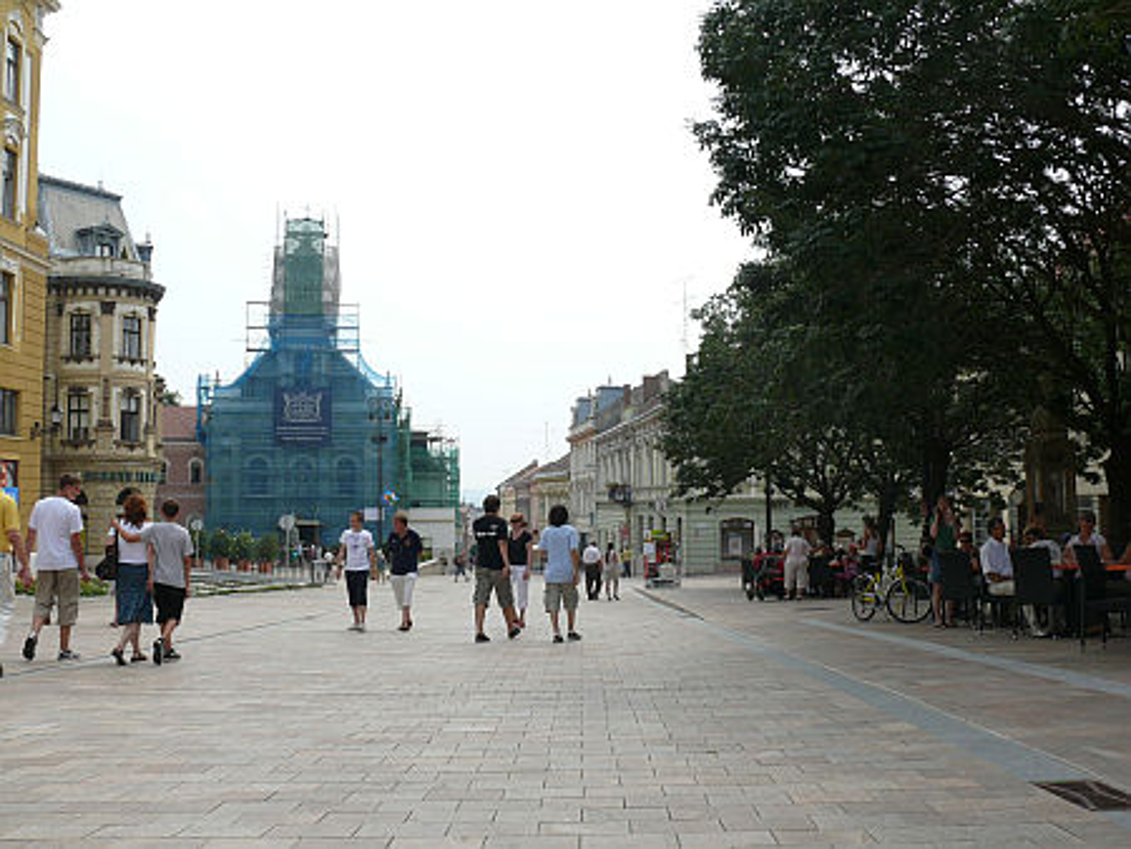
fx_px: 1144
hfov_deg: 52.6
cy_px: 424
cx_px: 566
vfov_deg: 40.7
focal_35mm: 35
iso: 100
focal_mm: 7.4
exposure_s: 1/400
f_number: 6.3
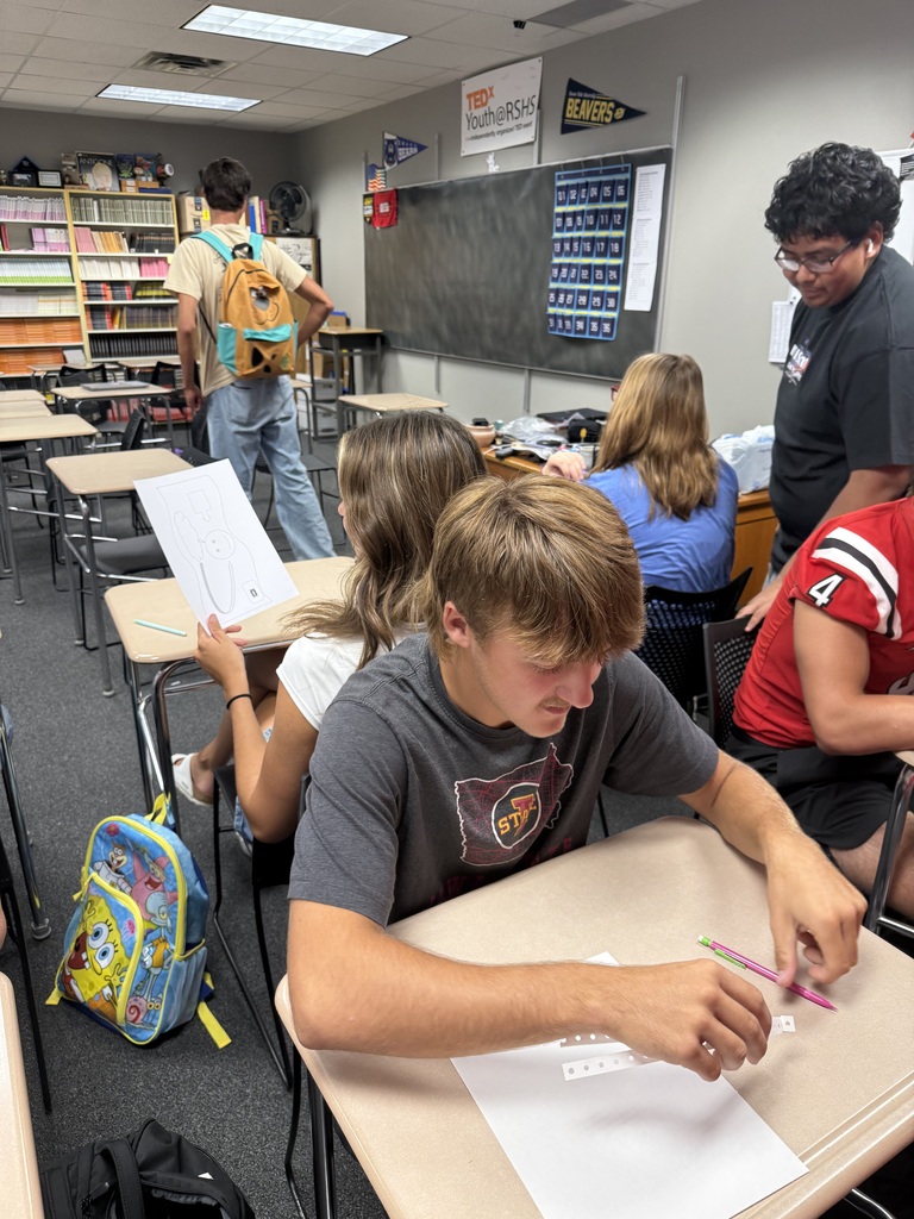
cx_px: 457
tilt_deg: -22.1
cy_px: 610
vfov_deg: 71.6
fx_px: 845
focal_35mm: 24
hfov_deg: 56.8
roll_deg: +0.1
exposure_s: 1/60
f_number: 1.78
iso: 160
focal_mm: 6.76
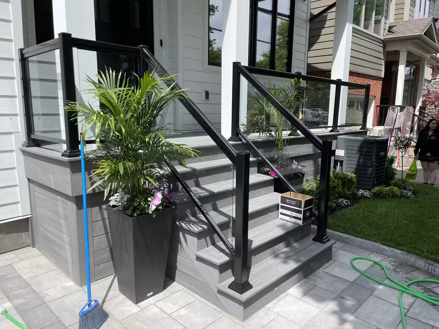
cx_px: 220
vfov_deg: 53.1
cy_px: 164
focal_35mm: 26
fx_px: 330
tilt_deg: -8.5
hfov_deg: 67.3
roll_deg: -0.8
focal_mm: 4.2
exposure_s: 1/2020
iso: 32
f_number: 1.6
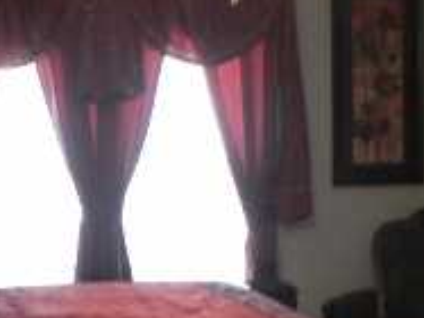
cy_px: 195
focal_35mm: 89
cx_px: 170
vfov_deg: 16.6
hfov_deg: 22.0
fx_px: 1089
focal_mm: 4.6
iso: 250
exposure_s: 1/10
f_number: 2.8
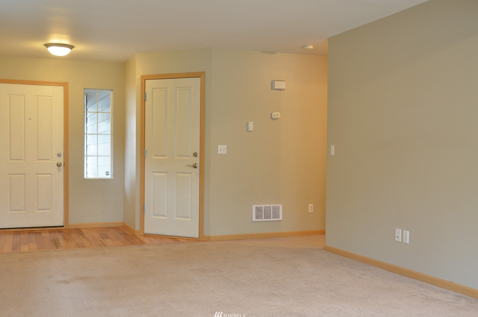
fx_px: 504
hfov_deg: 50.8
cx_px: 230
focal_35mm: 38
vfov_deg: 34.9
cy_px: 159
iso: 400
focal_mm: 24
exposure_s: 1/20
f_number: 4
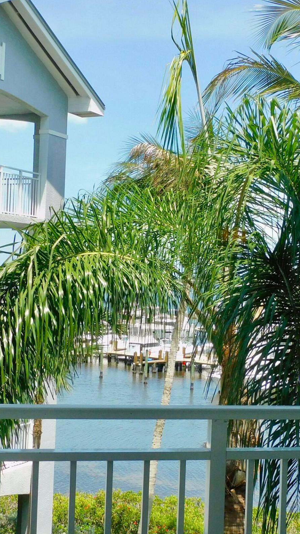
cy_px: 283
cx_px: 156
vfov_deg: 35.4
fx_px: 835
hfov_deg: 20.4
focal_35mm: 59
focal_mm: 5.4
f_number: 3.5
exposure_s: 1/500
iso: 125
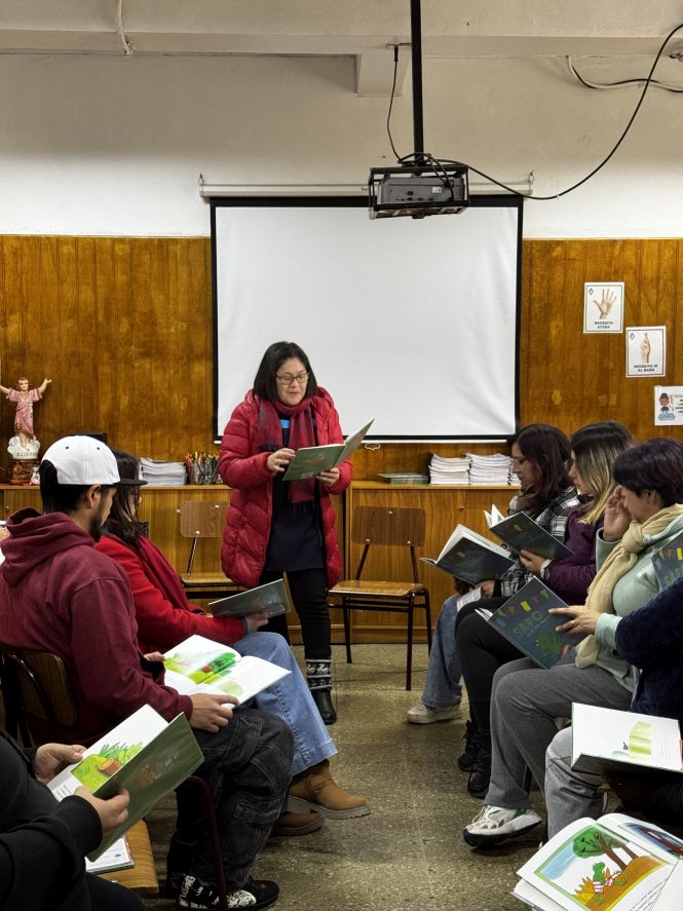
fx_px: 1263
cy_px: 456
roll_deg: -0.5
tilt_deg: -3.6
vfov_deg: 39.7
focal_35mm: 48
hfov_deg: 30.3
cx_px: 342
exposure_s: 1/46
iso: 250
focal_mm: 6.76
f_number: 1.78
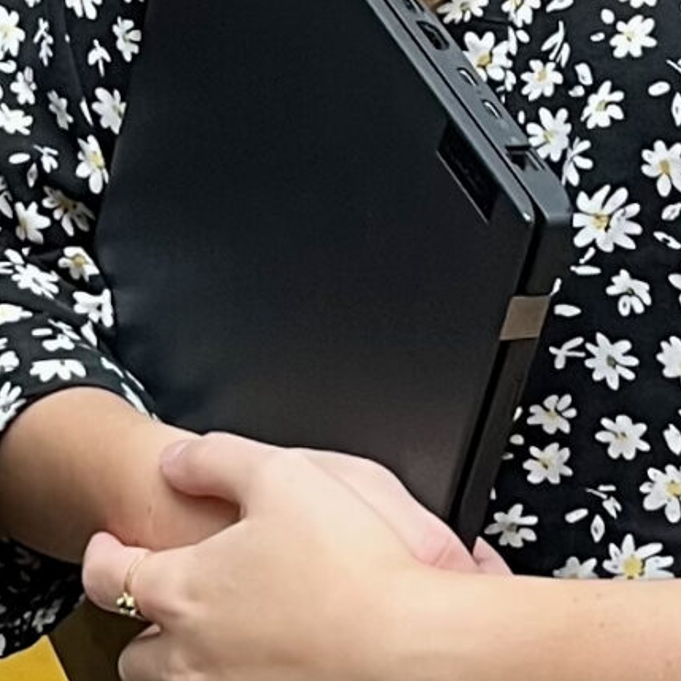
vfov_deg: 12.4
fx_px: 3049
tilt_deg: -4.6
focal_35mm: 137
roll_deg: -0.1
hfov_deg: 12.6
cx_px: 5
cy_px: -168
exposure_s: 1/50
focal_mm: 5.1
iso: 64
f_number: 1.6
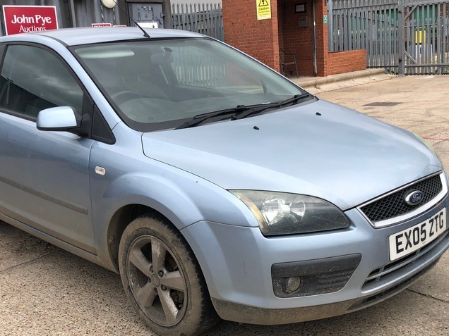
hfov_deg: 42.9
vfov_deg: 32.9
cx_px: 203
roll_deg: +4.0
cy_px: 172
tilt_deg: -12.6
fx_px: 571
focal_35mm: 44
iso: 20
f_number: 1.8
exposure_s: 1/1333
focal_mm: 4
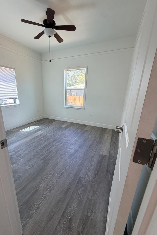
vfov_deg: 100.4
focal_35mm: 15
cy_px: 120
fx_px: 98
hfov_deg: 76.8
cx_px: 67
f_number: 2.2
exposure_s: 1/120
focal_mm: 2.22
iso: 125
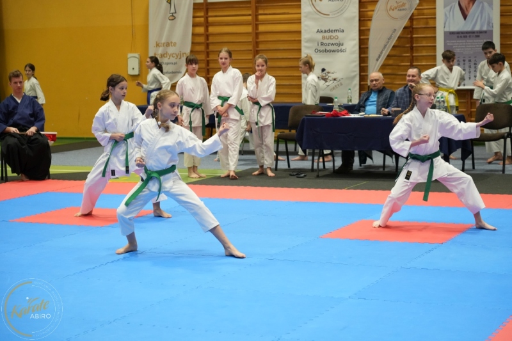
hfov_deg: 26.3
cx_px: 256
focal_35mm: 77
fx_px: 1095
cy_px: 170
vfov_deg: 17.7
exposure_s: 1/250
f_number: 4.5
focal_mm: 77
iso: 4000
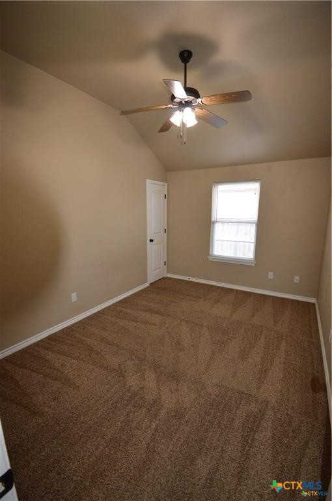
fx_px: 208
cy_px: 250
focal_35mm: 15
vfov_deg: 100.5
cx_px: 166
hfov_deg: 77.2
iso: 1100
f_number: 4.5
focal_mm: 10
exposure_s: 1/60
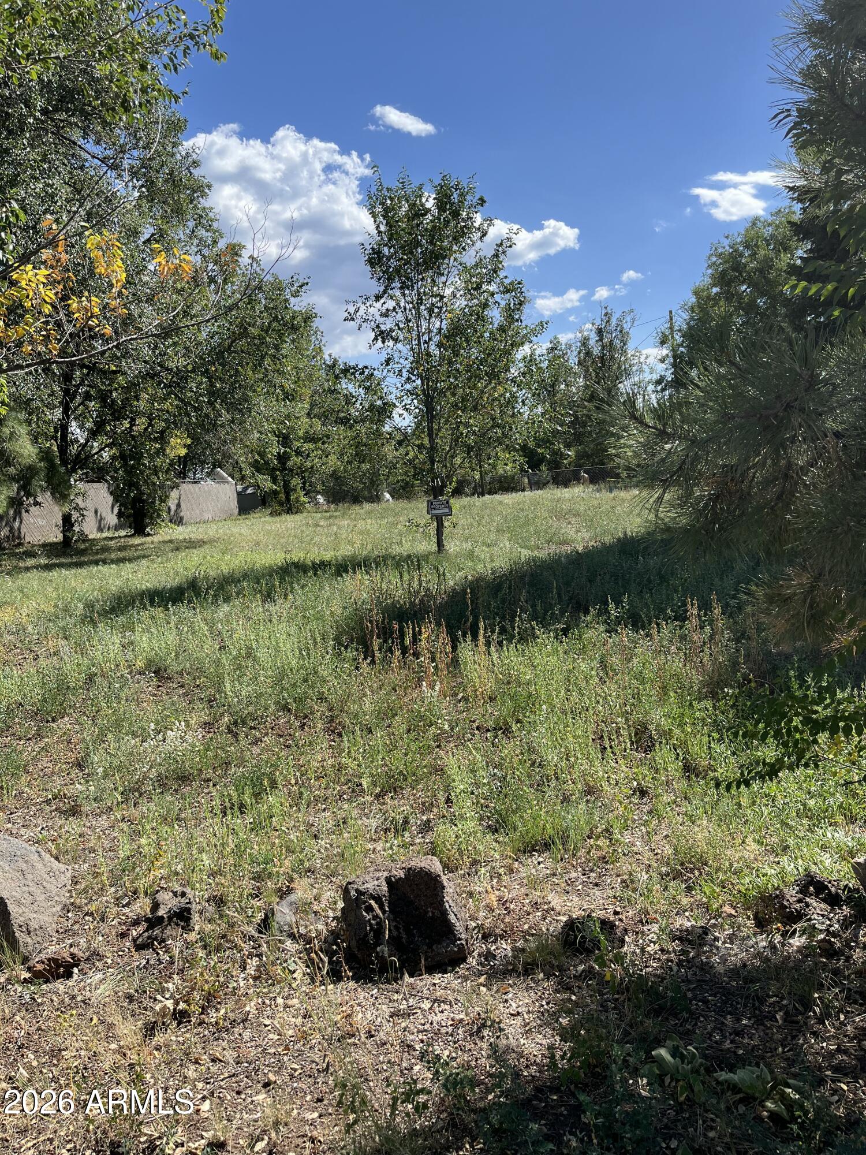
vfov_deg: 67.3
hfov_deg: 53.1
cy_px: 578
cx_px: 433
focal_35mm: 26
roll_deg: +4.2
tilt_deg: -5.5
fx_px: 867
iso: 50
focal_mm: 5.1
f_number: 1.6
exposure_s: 1/2309
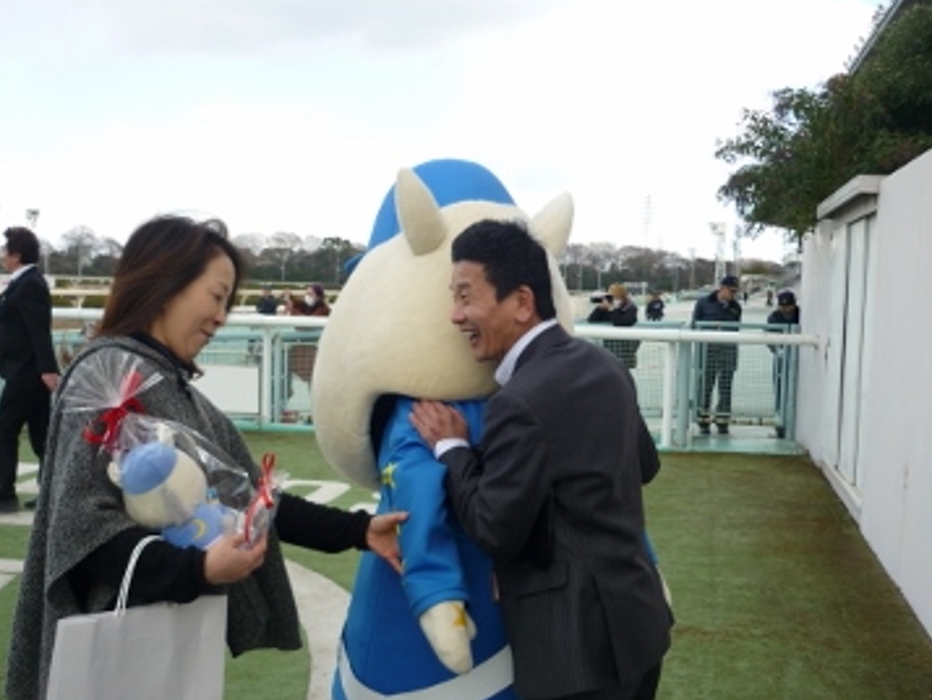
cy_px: 368
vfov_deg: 38.7
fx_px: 997
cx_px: 491
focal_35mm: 37
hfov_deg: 50.1
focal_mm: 5.5
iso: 80
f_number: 2.8
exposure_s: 1/320
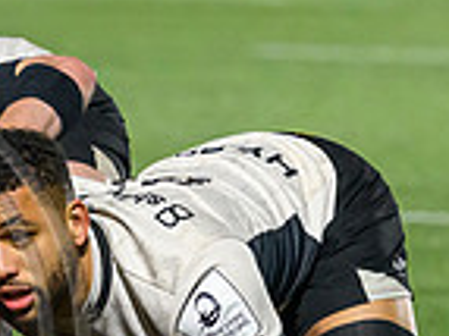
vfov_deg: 1.8
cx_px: -126
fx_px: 10536
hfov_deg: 2.4
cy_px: 471
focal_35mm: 813
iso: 5000
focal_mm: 140
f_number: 3.5
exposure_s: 1/1600
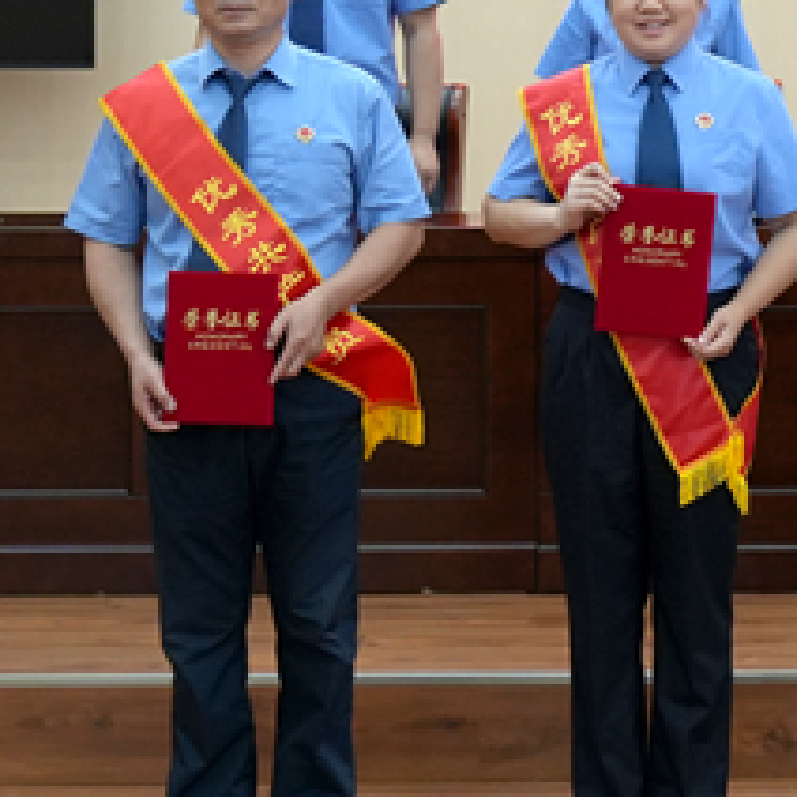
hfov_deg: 14.9
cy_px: -70
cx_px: 1019
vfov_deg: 15.2
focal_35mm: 112
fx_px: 2917
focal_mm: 35
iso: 1000
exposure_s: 1/160
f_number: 4
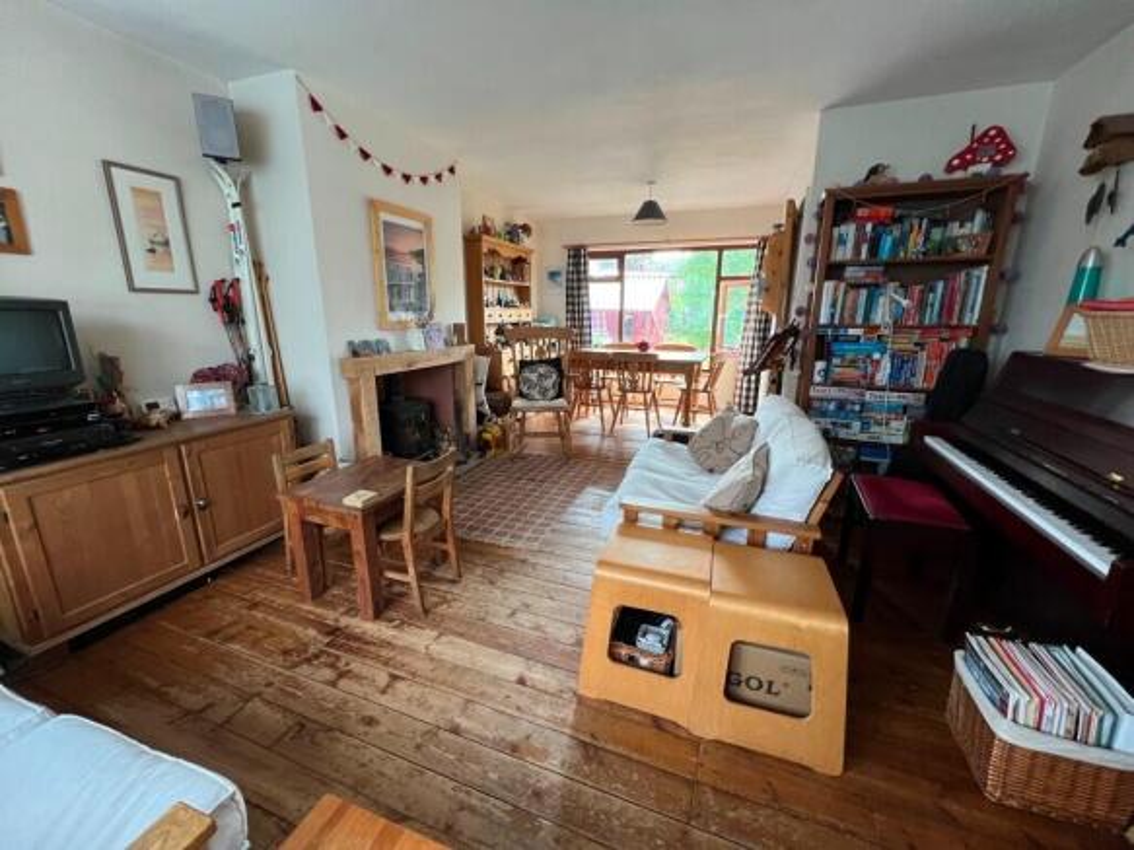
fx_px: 426
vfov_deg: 89.9
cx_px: 567
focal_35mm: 13
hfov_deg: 106.2
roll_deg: -0.4
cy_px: 425
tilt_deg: -13.8
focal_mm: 1.57
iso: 250
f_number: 1.8
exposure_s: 1/95
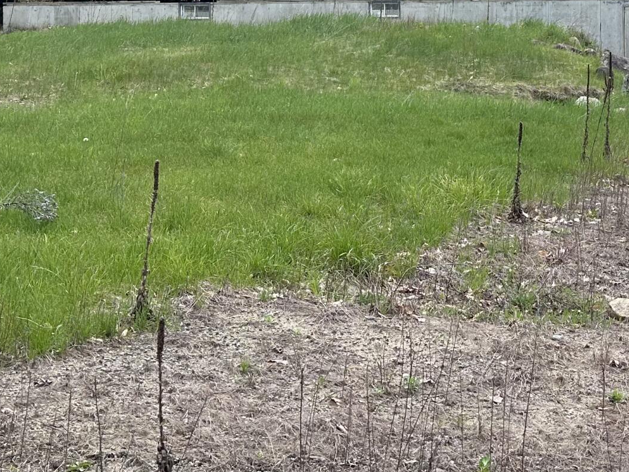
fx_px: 1235
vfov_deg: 21.0
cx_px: 521
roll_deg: +0.7
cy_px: 26
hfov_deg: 27.9
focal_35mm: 68
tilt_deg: +0.4
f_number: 1.78
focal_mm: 6.86
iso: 80
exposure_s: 1/1357
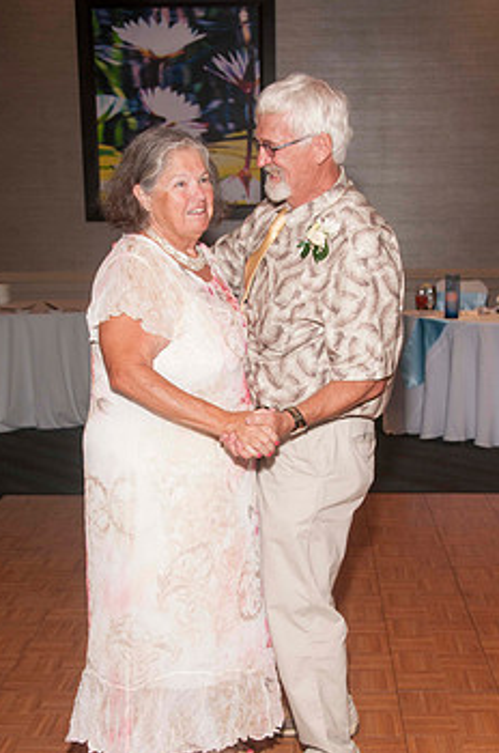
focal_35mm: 56
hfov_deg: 24.1
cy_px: 426
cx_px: 272
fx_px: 1169
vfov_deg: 35.6
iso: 400
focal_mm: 29
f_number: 5.6
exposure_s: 1/60
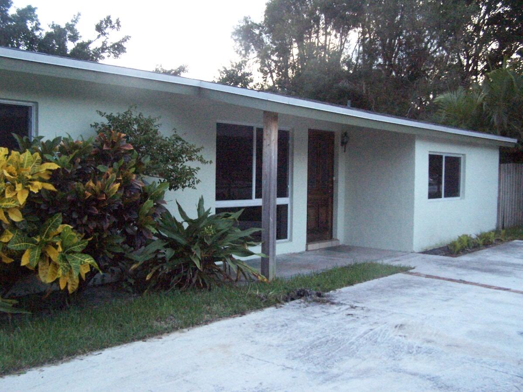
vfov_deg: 37.7
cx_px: 262
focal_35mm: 38
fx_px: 574
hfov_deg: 49.0
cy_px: 196
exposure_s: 1/250
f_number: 2.8
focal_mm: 6.3
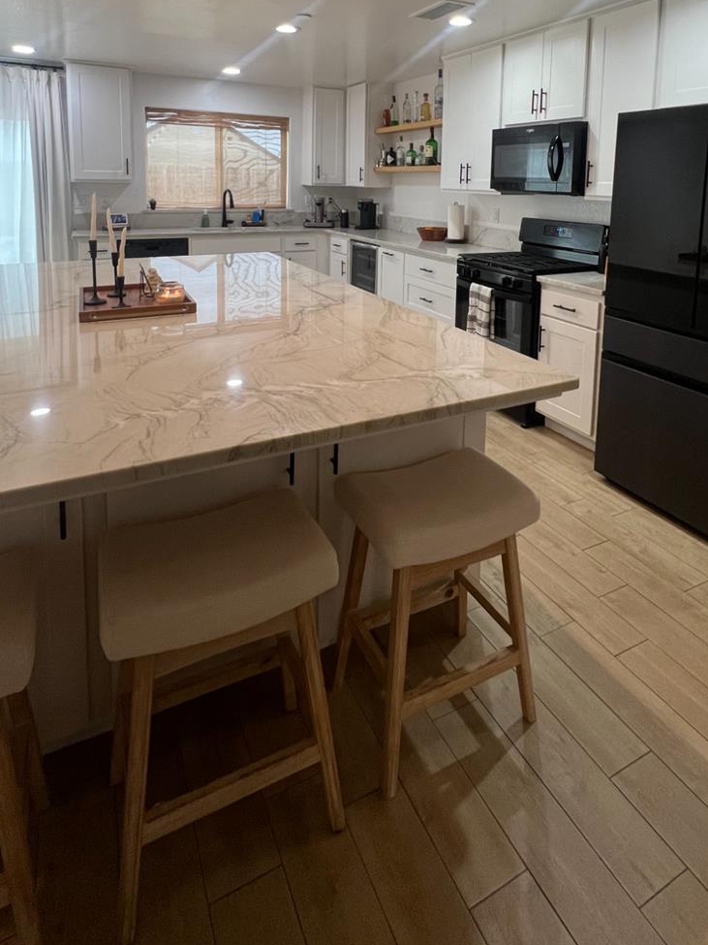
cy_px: 240
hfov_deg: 65.9
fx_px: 546
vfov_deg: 76.0
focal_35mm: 20
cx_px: 382
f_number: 1.8
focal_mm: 1.57
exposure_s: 1/120
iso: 160
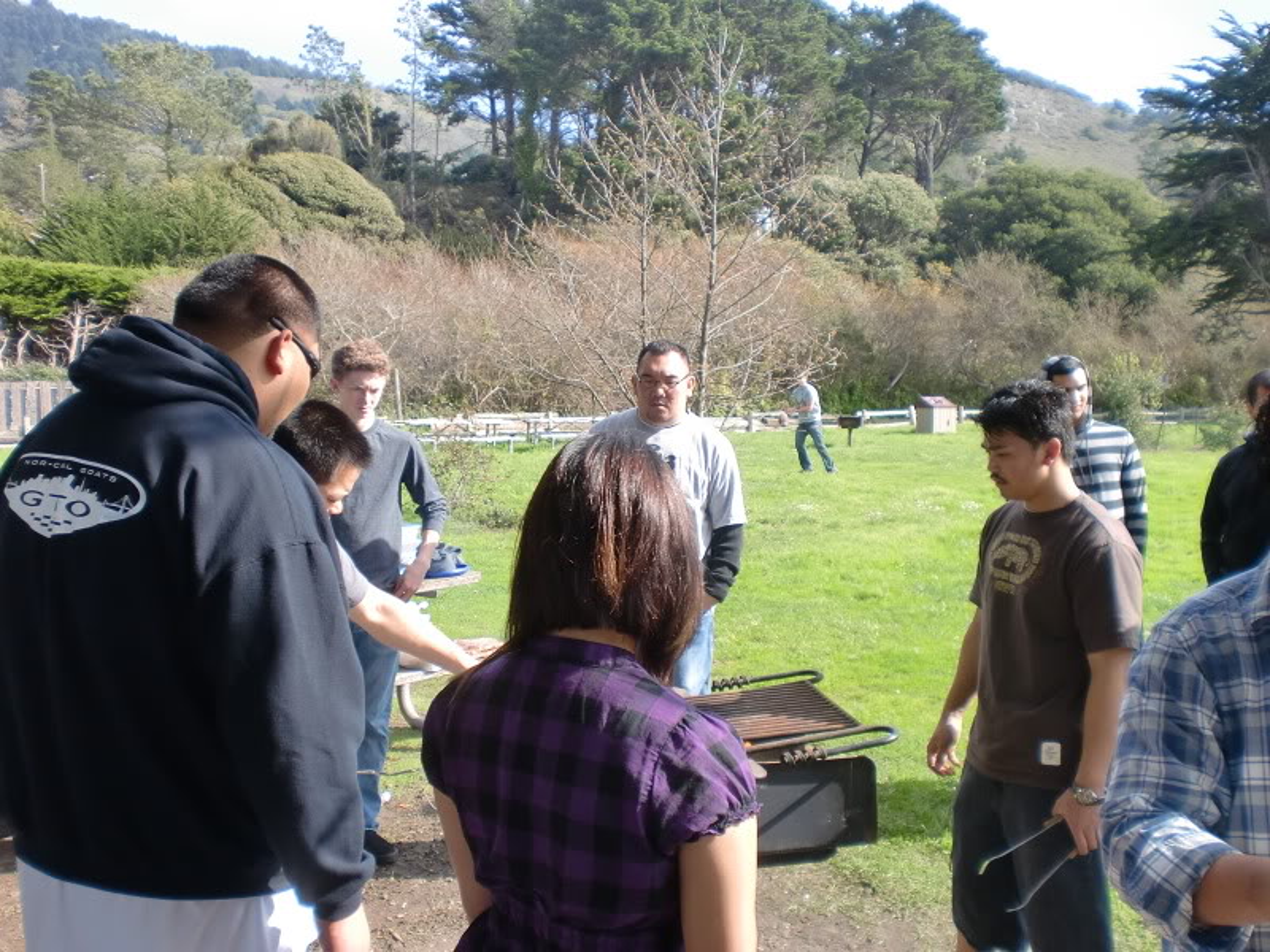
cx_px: 635
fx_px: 1284
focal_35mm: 35
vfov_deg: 40.7
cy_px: 476
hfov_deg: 52.6
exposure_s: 1/250
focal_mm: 6.3
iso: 64
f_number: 3.1
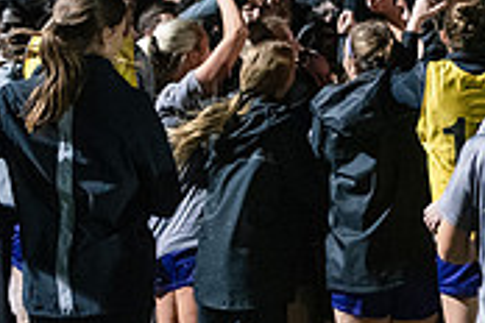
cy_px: 96
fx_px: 3139
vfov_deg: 5.9
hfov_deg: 8.8
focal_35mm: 233
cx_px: 449
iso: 8000
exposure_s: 1/640
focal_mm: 70
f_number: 3.2
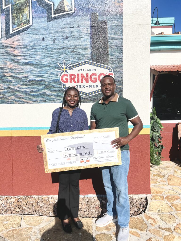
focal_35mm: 26
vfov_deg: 67.3
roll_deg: +2.0
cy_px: 120
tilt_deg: -2.3
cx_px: 90
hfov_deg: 53.1
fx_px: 181
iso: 50
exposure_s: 1/8000
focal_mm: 5.7
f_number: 1.5
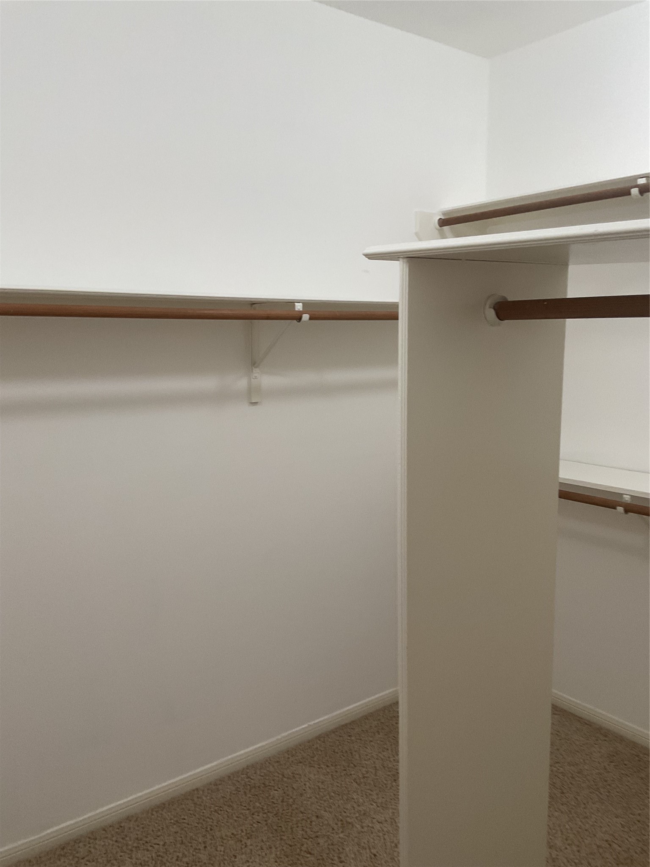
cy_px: 434
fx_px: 726
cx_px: 325
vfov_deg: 61.7
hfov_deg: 48.2
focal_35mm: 29
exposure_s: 1/60
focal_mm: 3
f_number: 1.8
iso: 80
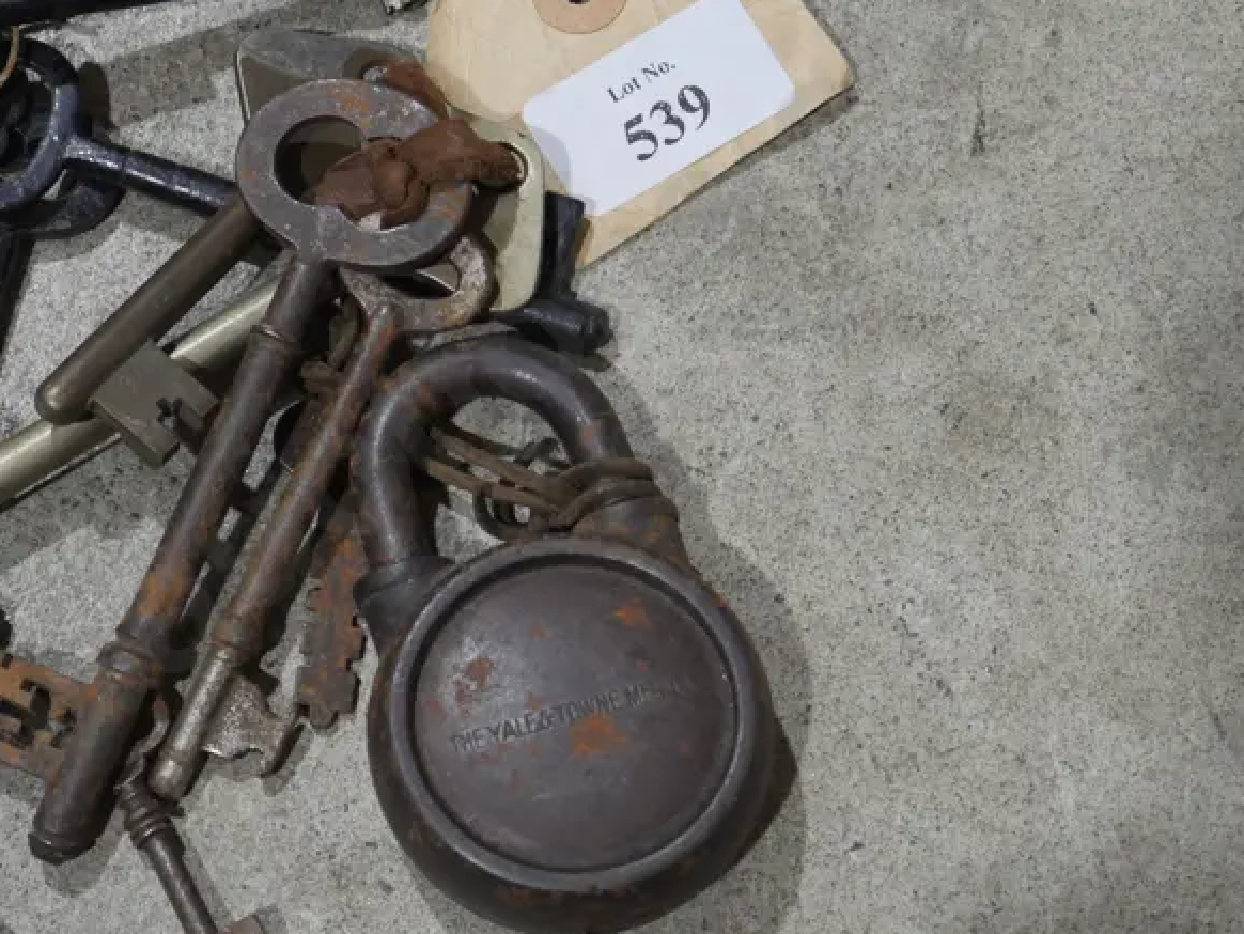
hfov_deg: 19.1
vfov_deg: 14.5
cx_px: 276
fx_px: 3667
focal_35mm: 102
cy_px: 539
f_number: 9
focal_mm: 29
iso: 1000
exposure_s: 1/60
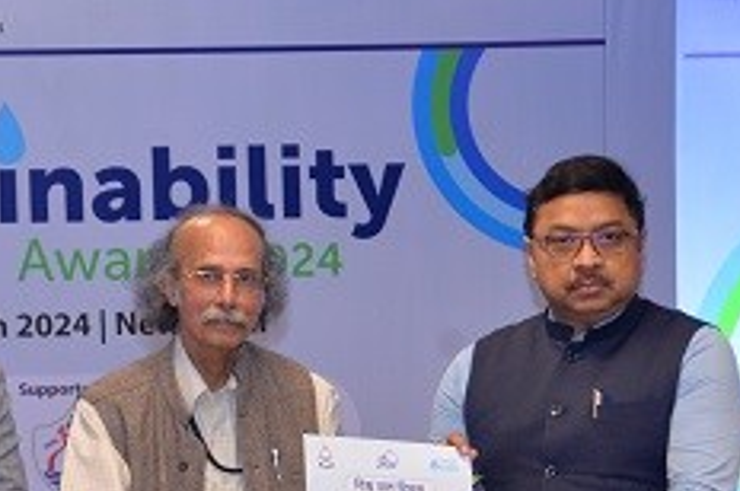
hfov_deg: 10.1
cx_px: -124
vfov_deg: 6.8
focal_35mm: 202
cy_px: 427
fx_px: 4146
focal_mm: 78
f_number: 4.5
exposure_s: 1/80
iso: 2000
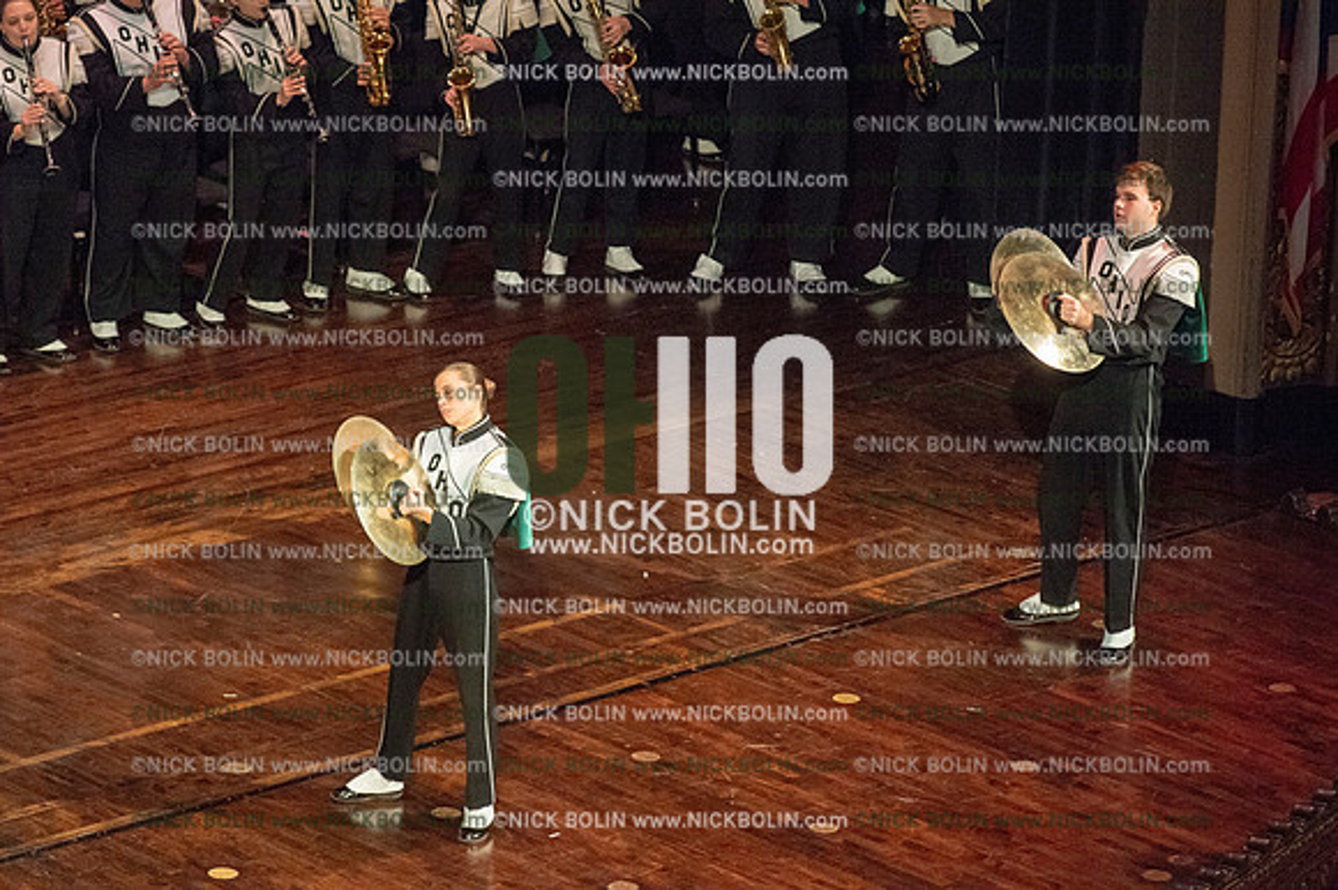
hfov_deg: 10.3
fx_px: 7429
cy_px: 445
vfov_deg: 6.9
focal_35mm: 200
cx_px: 669
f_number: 5.6
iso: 8000
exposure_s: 1/500
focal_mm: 200
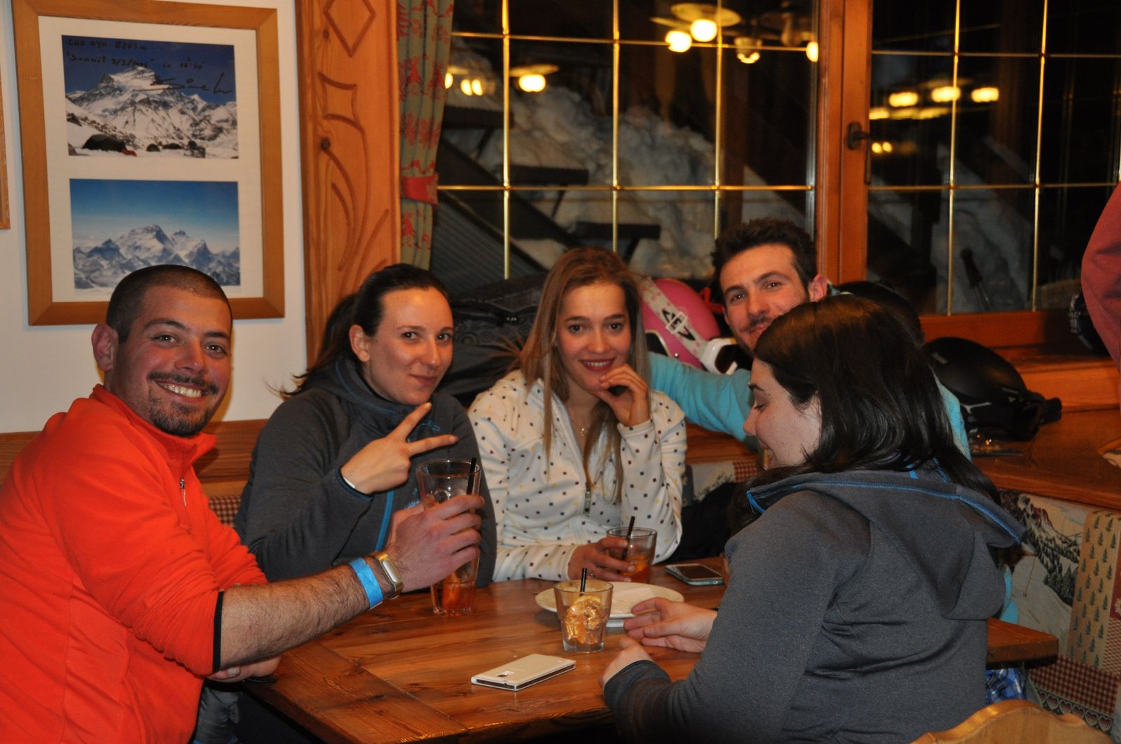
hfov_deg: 35.1
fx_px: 1773
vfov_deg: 23.7
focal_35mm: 57
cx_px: 560
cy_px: 372
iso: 800
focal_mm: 38
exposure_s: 1/60
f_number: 4.2
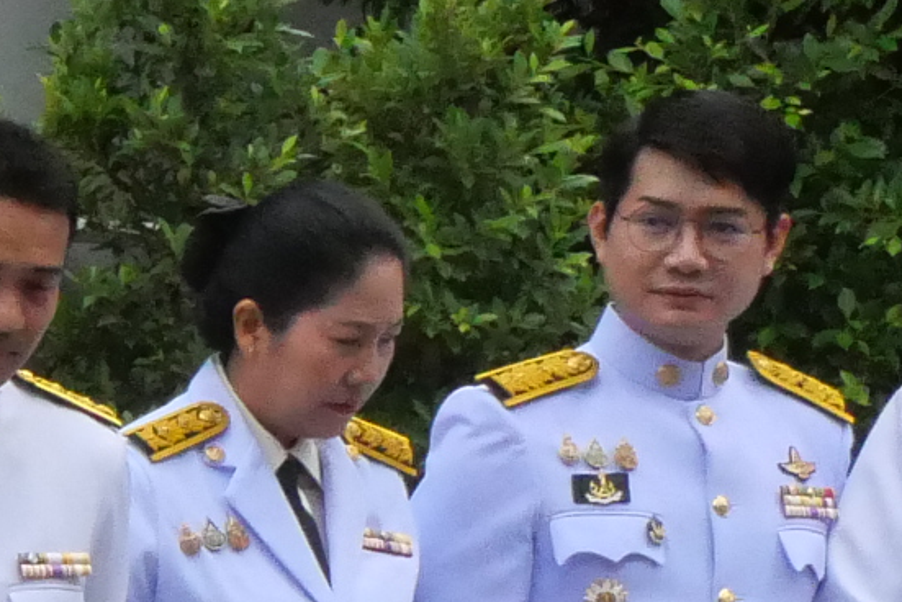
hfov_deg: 6.1
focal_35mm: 303
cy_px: 967
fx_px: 7595
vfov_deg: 4.5
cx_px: -2040
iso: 3200
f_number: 9
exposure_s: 1/4000
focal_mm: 22
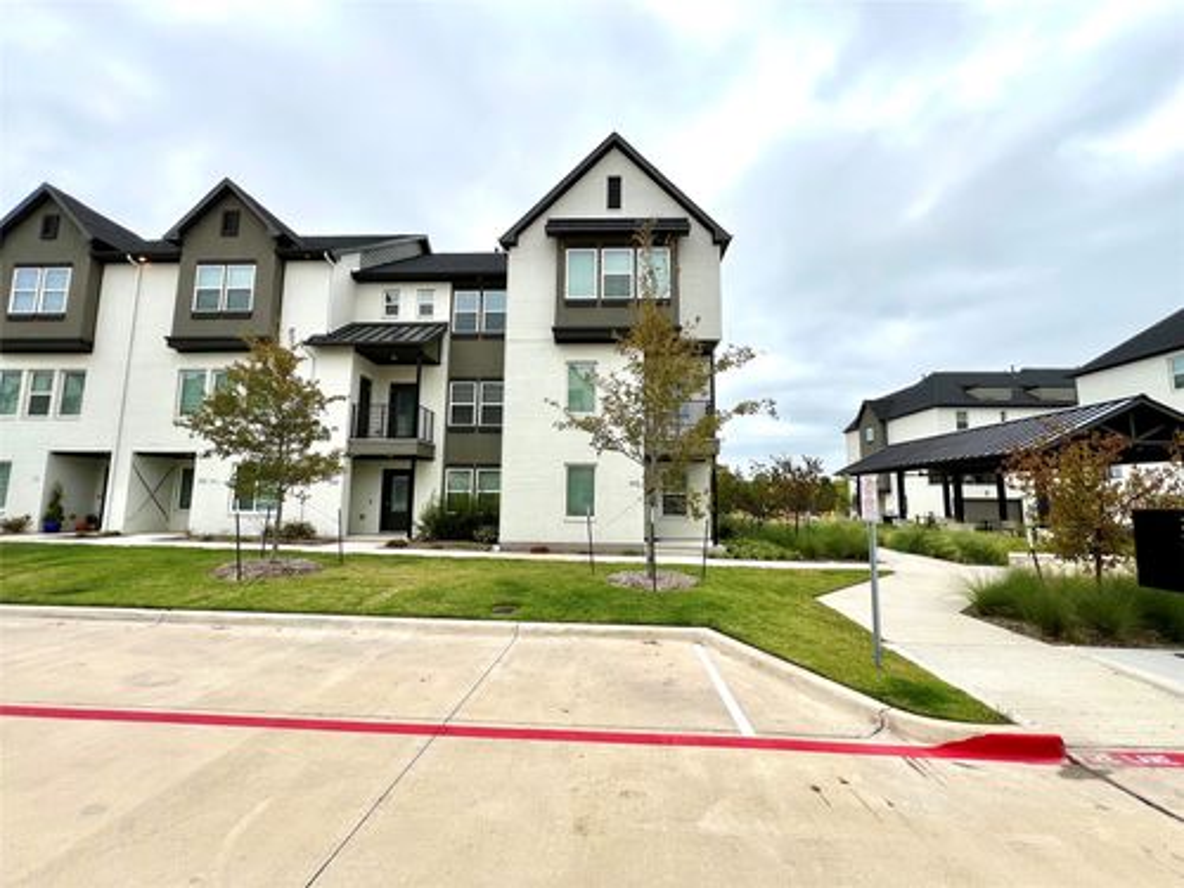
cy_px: 444
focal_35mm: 13
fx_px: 445
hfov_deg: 106.2
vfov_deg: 89.9
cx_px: 592
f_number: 1.8
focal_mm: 1.57
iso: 32
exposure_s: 1/809
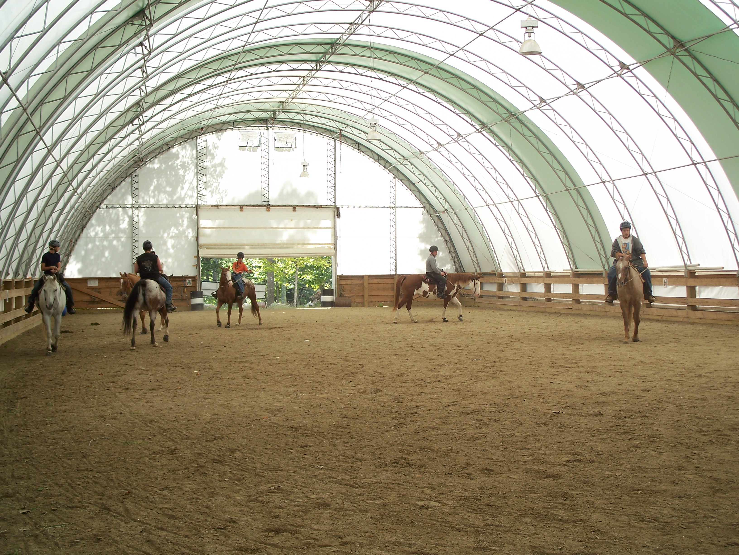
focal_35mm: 43
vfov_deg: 33.6
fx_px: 918
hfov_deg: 43.9
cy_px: 278
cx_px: 370
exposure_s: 1/100
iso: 64
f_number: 3.2
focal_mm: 9.1
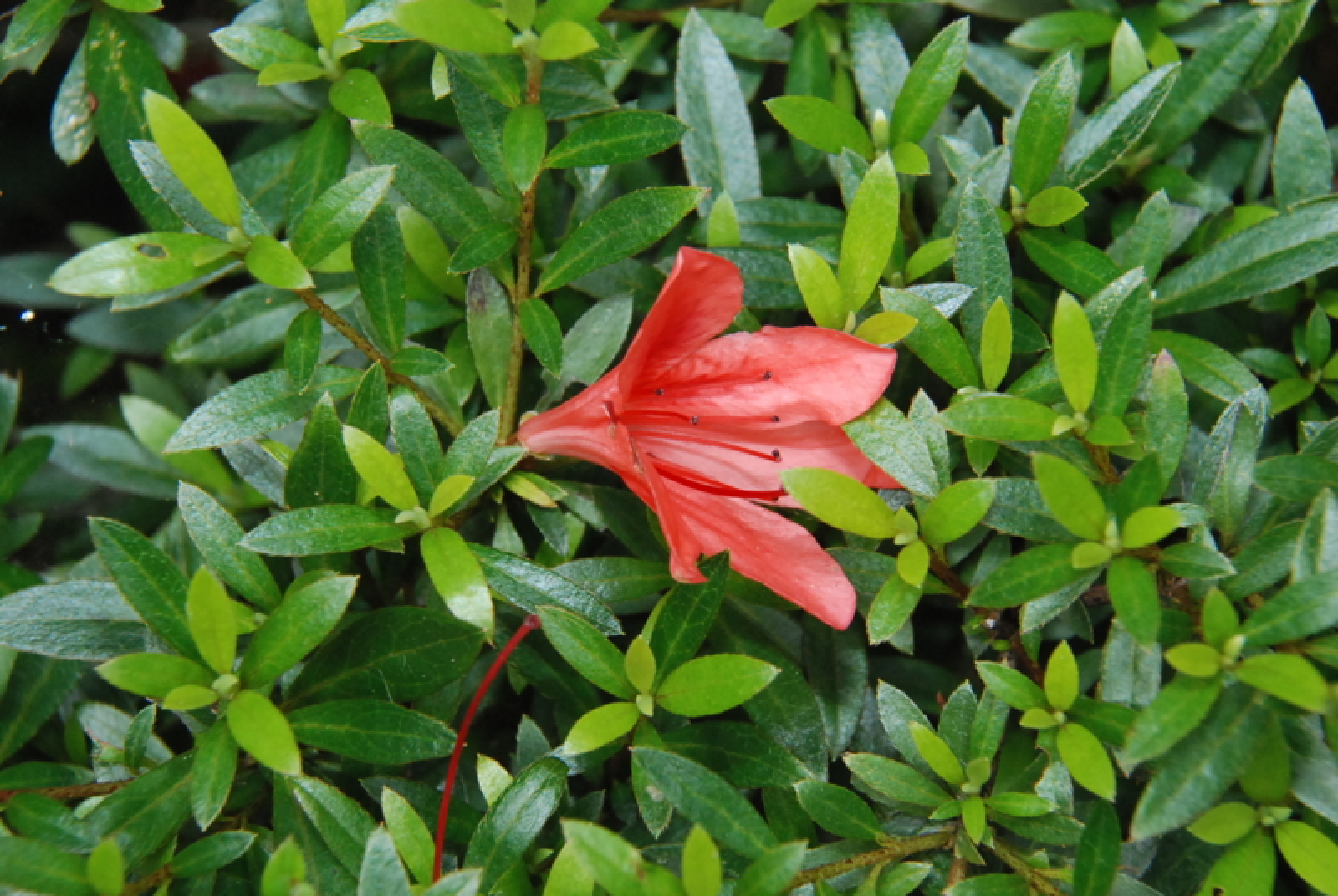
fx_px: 6700
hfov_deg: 11.4
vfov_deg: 7.7
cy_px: 448
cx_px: 669
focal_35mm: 180
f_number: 11
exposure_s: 1/200
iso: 1600
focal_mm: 120
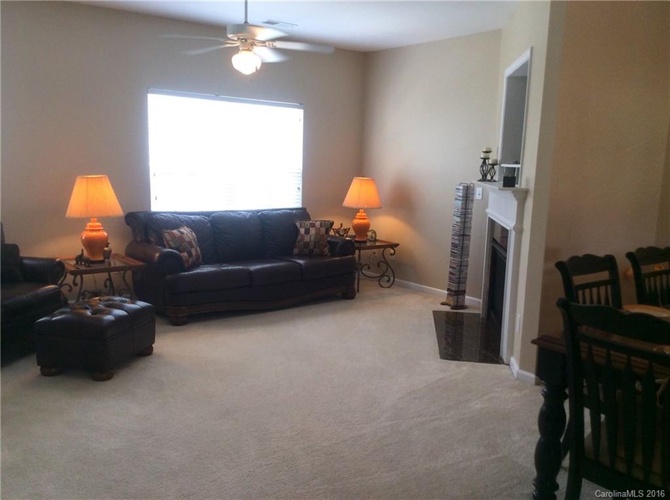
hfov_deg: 56.9
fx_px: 618
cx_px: 335
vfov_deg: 44.0
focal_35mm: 32
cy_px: 250
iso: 32
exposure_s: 1/40
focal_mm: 3.3
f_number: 2.4
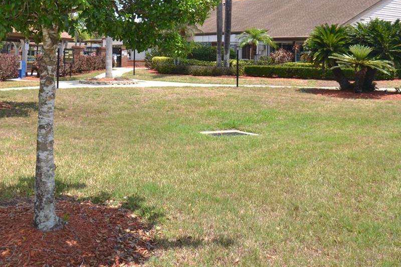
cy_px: 29
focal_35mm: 42
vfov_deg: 30.5
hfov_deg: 46.0
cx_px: 152
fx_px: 468
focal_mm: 14
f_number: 6.3
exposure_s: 1/200
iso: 100
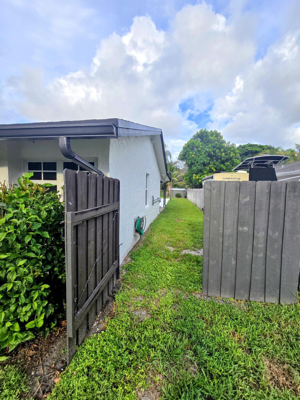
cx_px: 150
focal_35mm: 13
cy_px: 200
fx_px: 150
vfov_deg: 106.2
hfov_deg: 89.9
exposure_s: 1/788
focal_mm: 2.2
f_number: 2.2
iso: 50
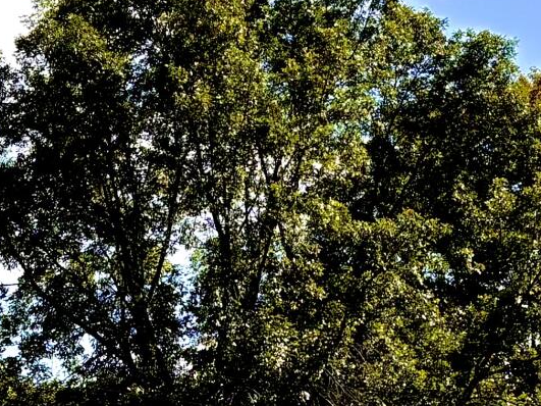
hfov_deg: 13.4
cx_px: 213
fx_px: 2297
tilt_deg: -5.5
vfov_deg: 9.6
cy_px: 708
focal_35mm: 147
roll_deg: +0.3
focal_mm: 5.96
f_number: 1.6
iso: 50
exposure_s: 1/2571
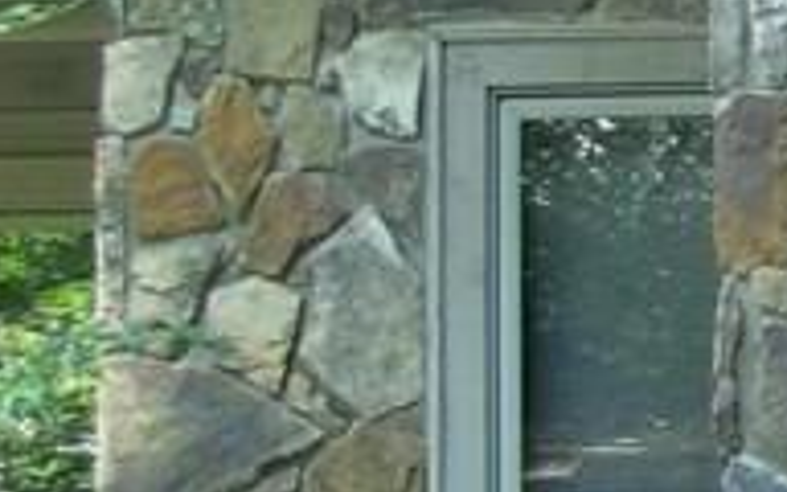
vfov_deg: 6.1
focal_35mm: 215
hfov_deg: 9.1
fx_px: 4611
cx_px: 1599
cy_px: 107
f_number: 2.9
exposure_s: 1/36.9
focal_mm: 6.3
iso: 79
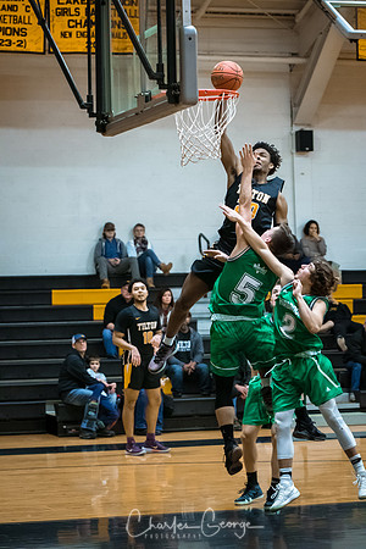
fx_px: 1601
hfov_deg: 13.0
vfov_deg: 19.5
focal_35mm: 105
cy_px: 274
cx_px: 183
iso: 3200
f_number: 2.8
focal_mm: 70
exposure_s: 1/400
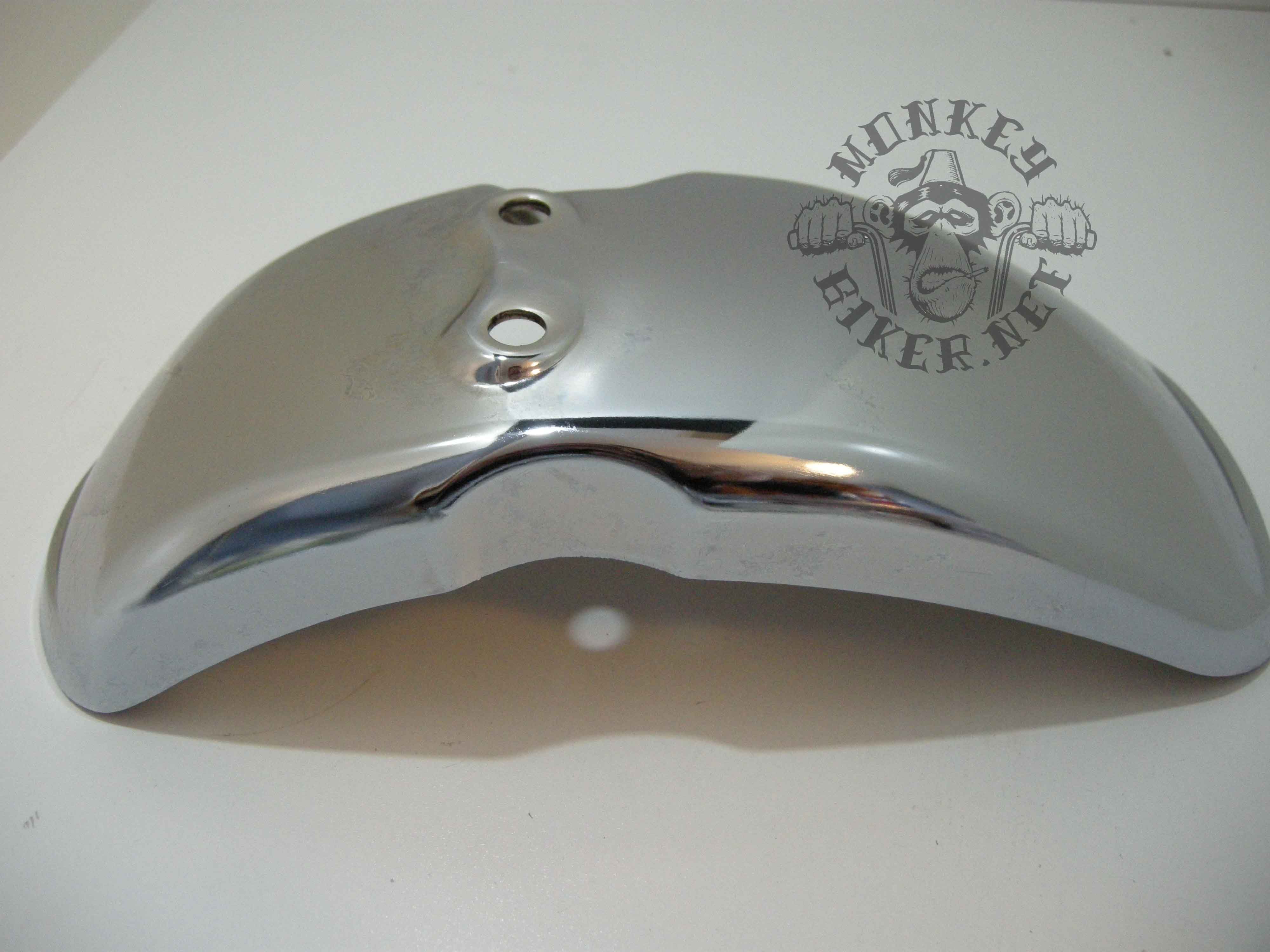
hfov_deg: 52.6
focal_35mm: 35
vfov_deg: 40.7
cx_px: 635
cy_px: 476
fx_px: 1284
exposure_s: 1/27.5
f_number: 2.7
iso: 400
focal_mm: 7.5
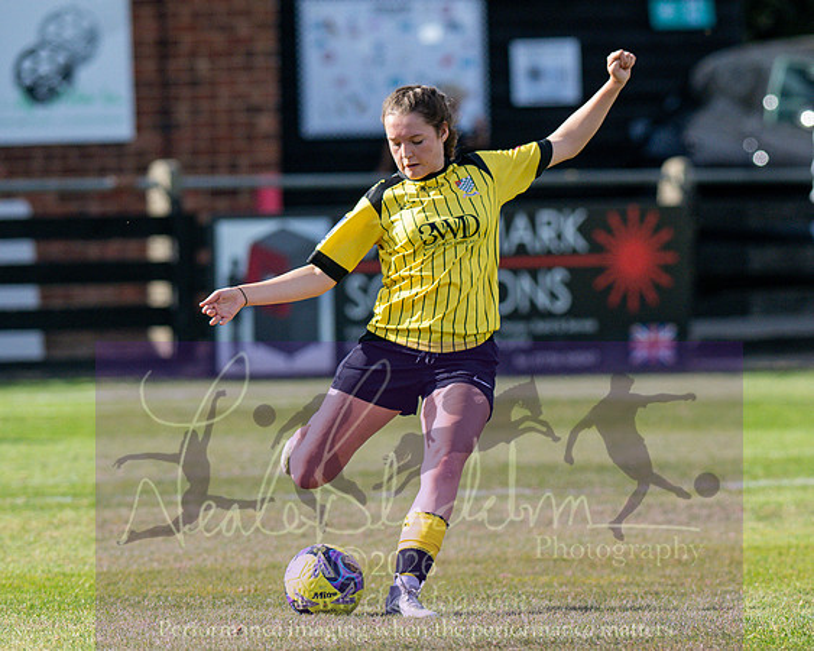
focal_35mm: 680
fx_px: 16364
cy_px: 413
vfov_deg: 2.3
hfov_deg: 2.8
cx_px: 602
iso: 200
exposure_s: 1/2500
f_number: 4
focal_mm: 300
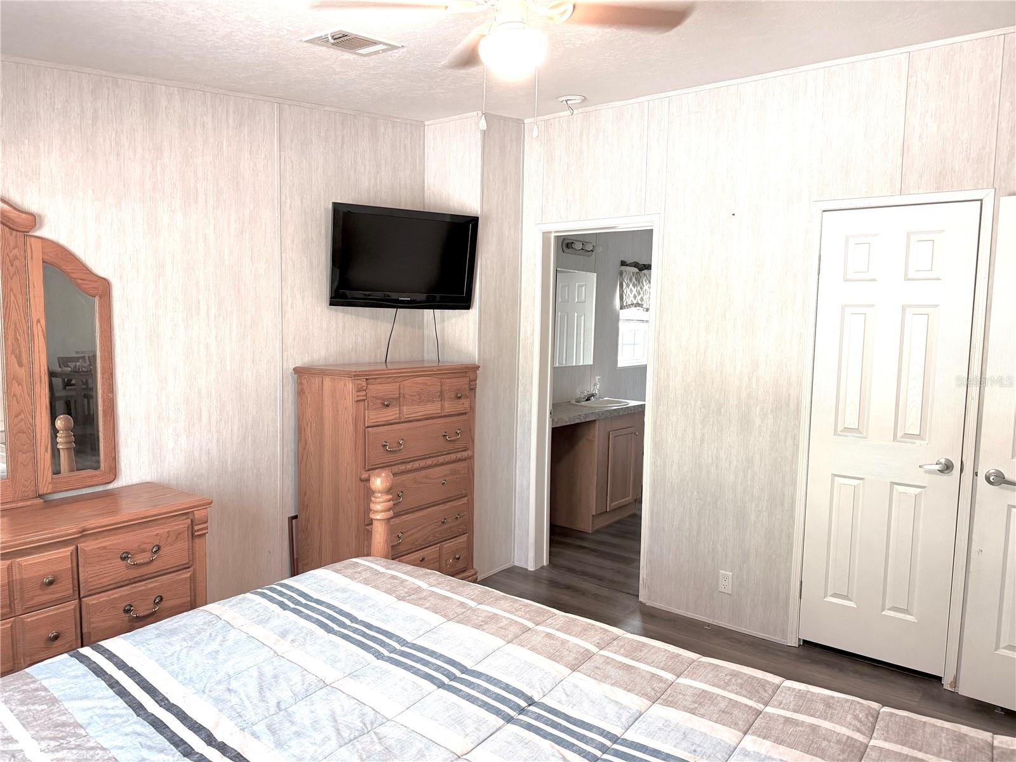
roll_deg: -1.0
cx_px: 508
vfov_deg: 56.8
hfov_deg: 71.6
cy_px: 381
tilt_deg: -6.0
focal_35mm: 24
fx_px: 704
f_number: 1.78
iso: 250
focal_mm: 6.76
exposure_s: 1/60
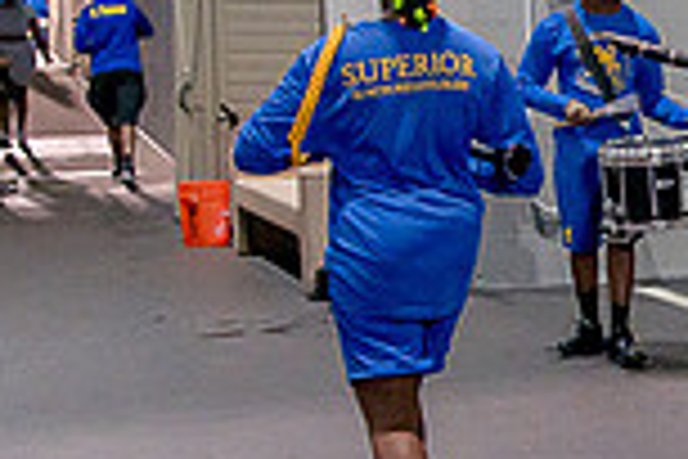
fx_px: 1739
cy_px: 234
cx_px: 863
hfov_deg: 20.6
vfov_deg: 15.0
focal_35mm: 91
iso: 2000
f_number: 4
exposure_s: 1/200
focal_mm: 24
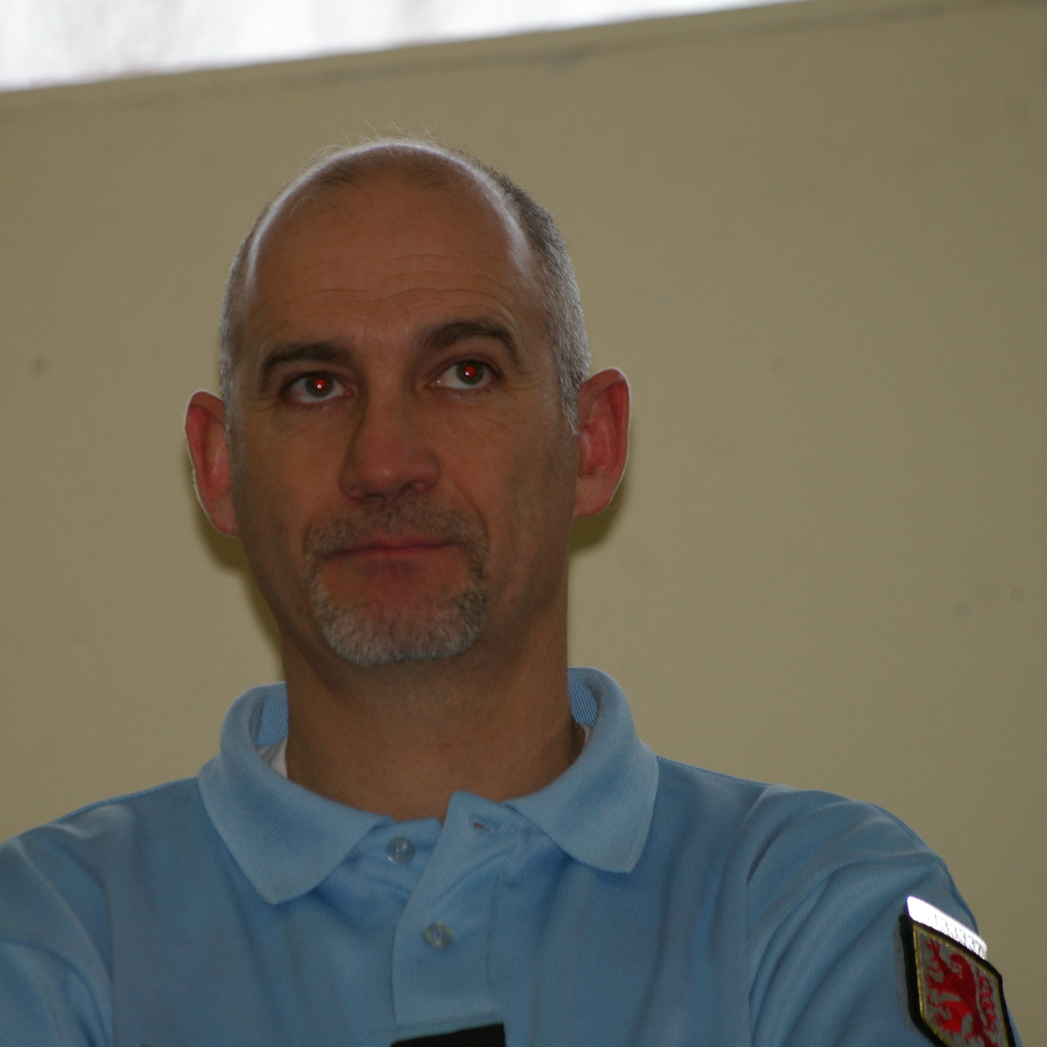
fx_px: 13790
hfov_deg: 4.3
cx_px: 446
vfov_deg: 4.3
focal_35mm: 403
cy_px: 524
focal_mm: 210
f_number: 4.5
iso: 400
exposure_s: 1/180
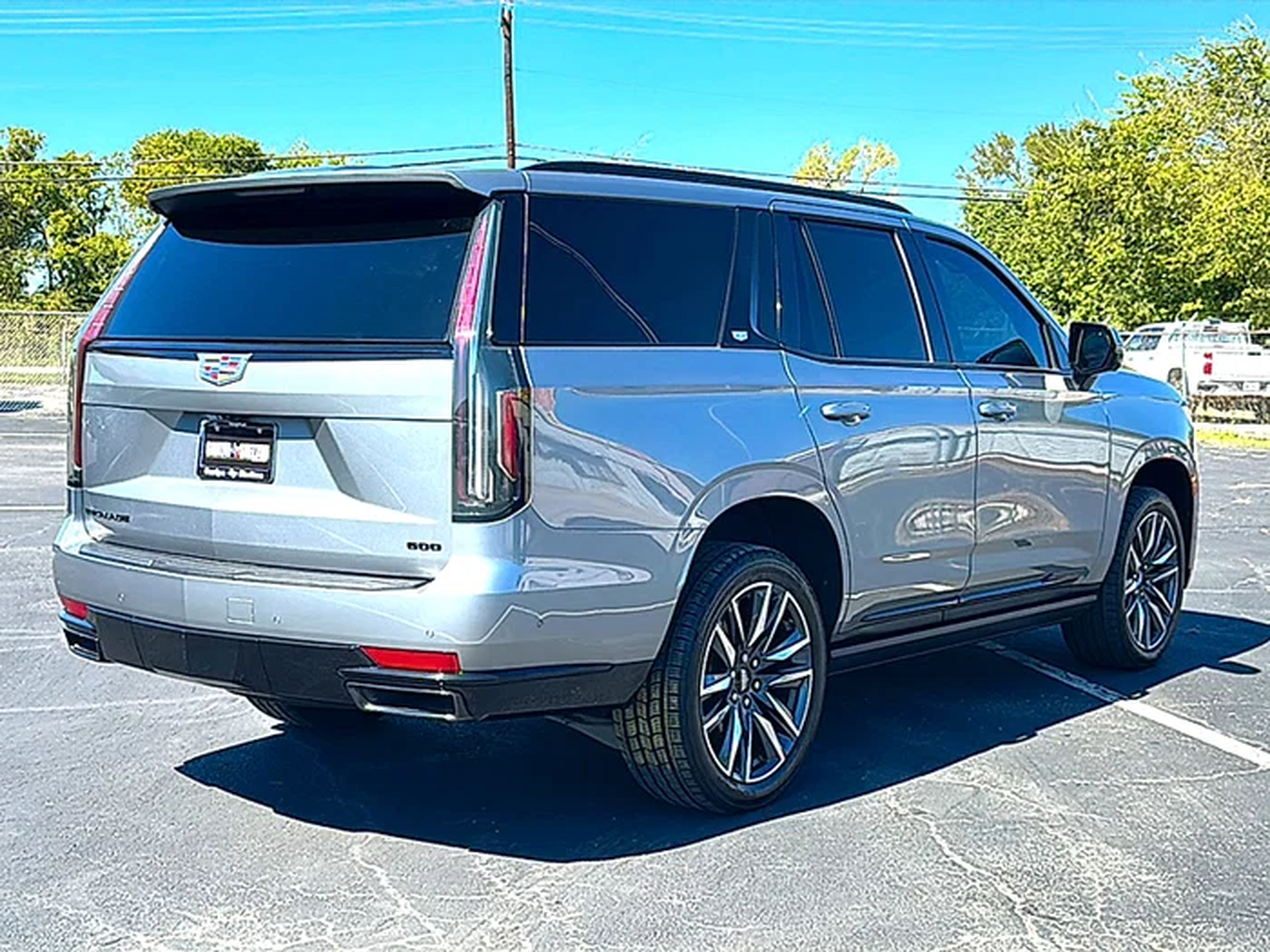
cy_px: 476
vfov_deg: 37.7
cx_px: 635
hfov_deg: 49.0
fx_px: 1394
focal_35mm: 38
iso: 80
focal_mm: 6.86
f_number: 1.78
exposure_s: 1/2119
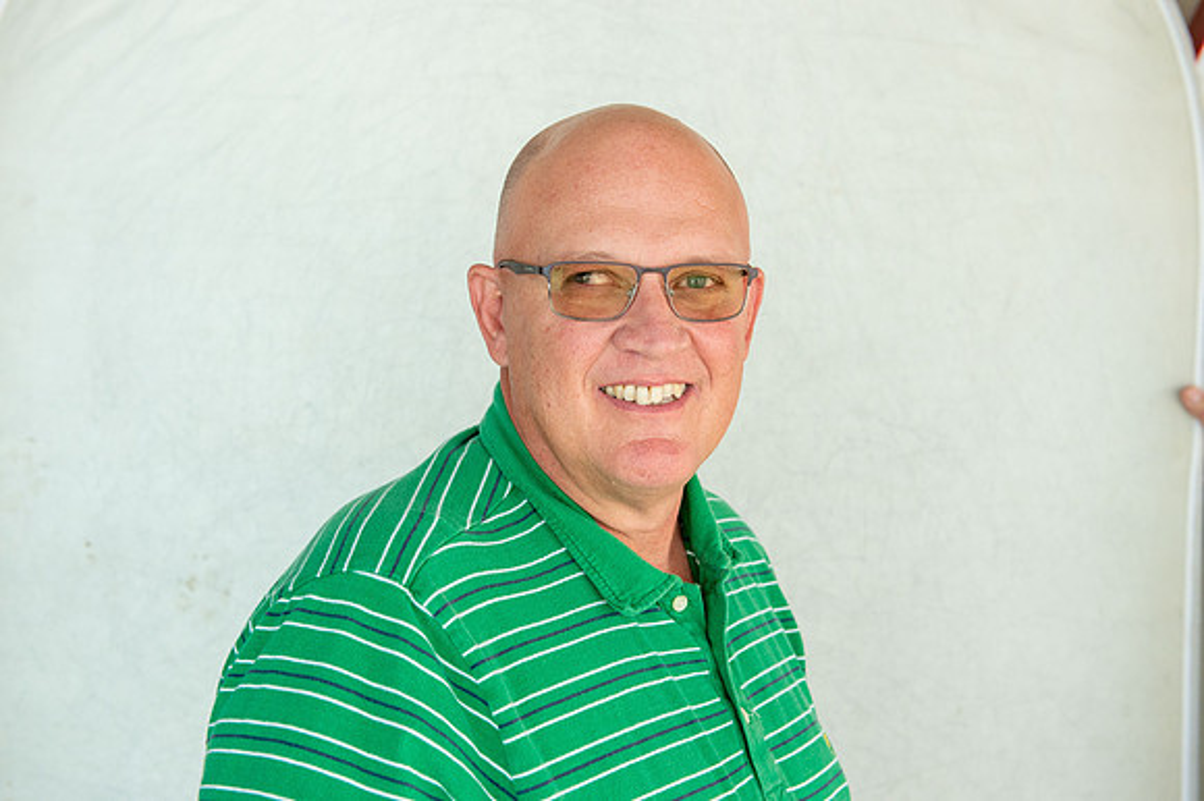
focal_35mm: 50
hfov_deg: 39.6
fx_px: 1671
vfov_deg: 27.0
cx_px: 602
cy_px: 400
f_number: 5.6
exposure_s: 1/400
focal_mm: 50
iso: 1600
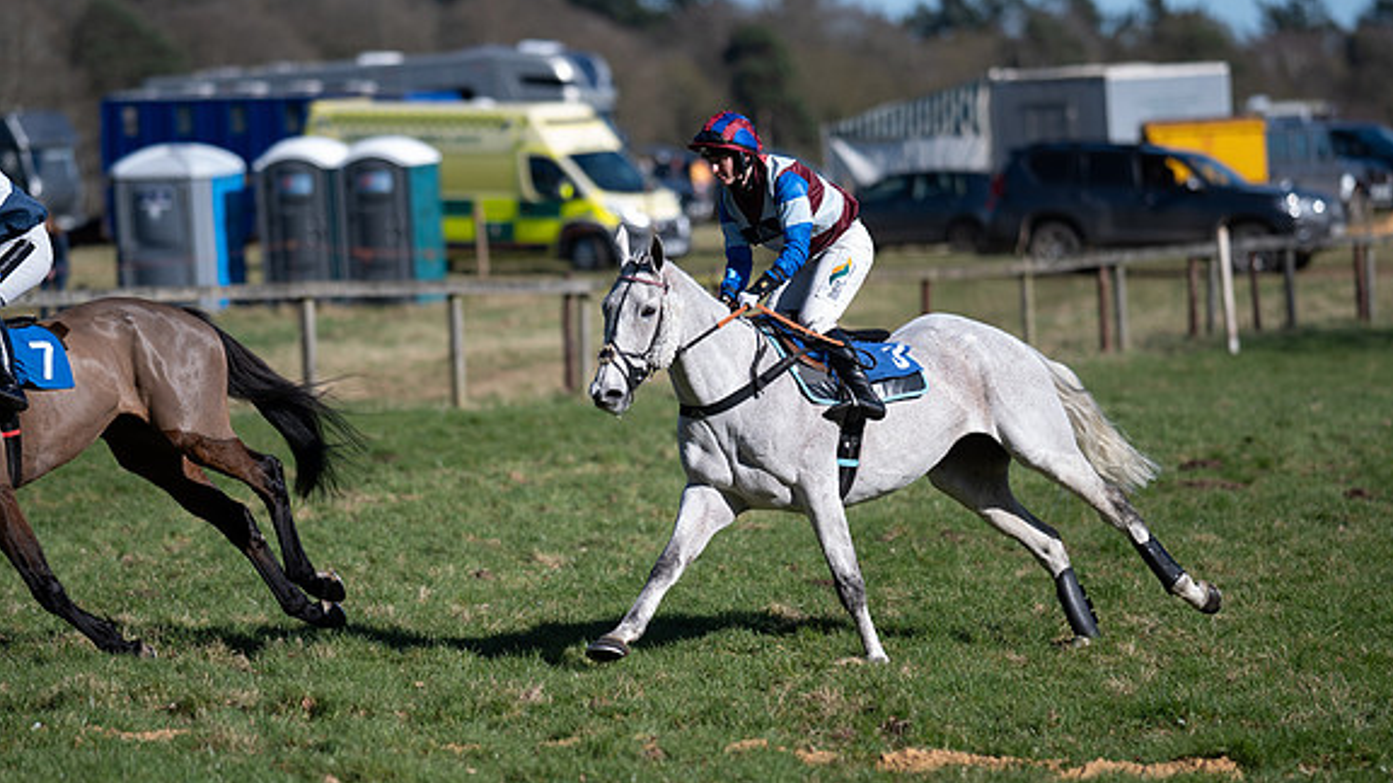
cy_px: 390
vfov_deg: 5.7
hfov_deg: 10.1
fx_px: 7868
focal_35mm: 213
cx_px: 699
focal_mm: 135
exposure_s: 1/3200
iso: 50
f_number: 1.8
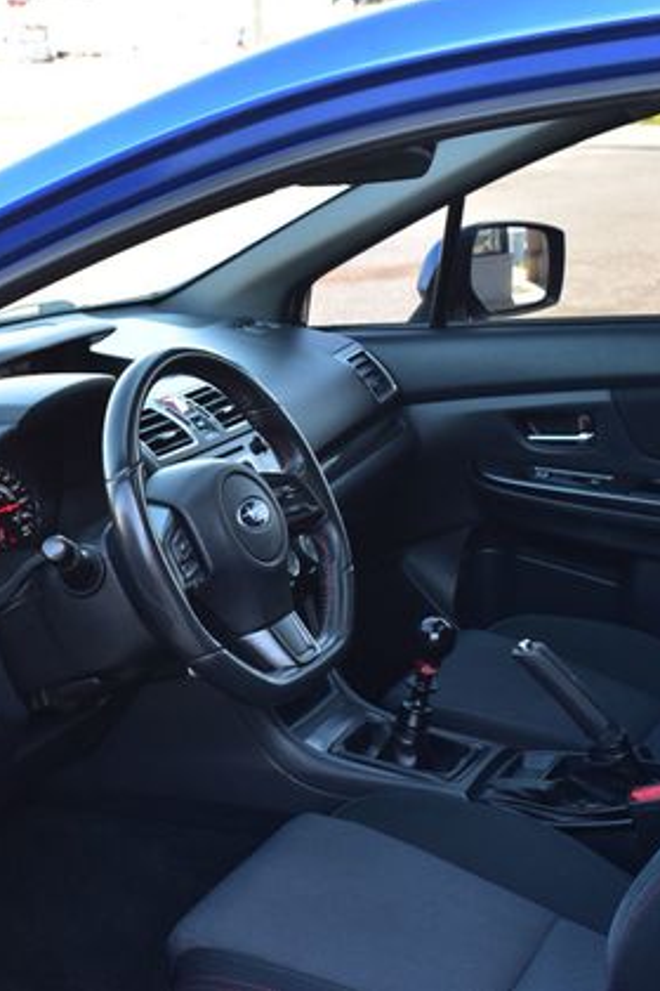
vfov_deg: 28.5
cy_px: 491
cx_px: 214
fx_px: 1946
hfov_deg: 19.2
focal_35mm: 71
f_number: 7.1
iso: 400
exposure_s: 1/40
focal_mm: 31
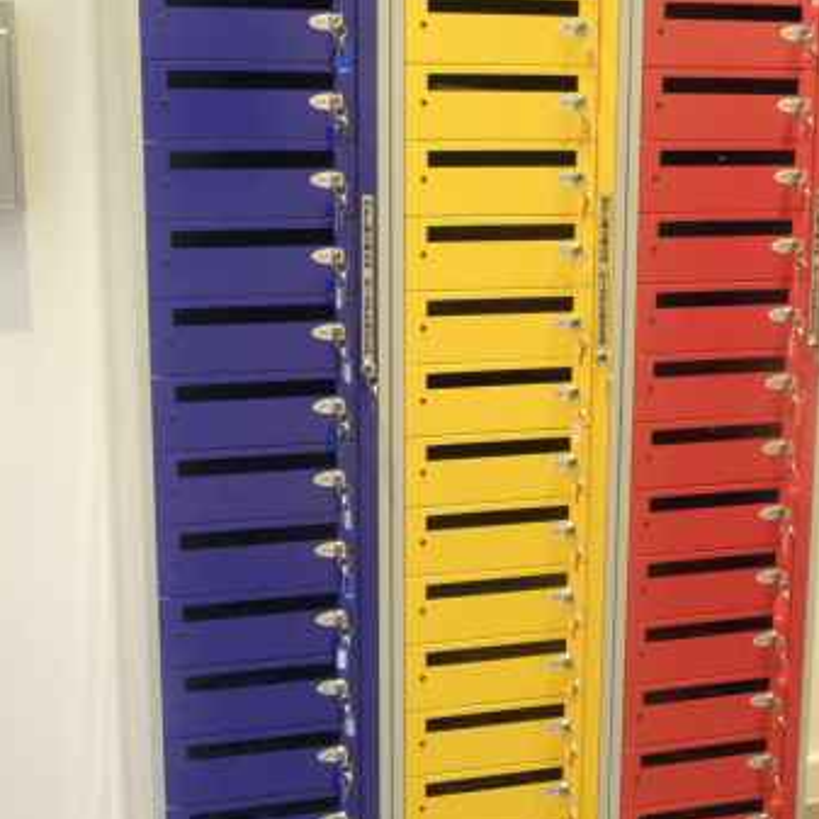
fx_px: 1365
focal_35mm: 51
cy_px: 406
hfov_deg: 33.4
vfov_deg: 33.4
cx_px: 403
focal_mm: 6.8
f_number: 3.7
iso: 400
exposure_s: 1/5
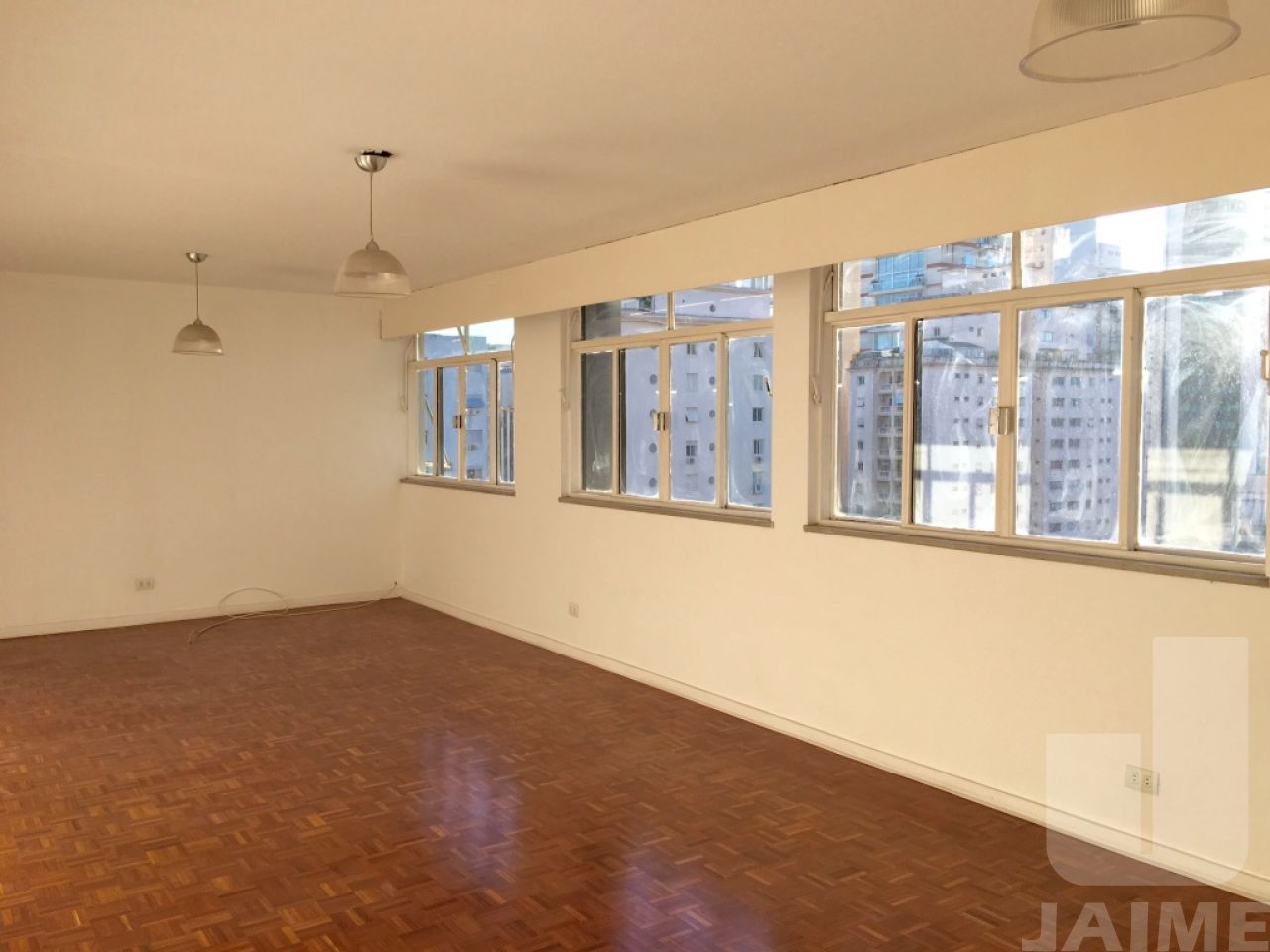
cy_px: 476
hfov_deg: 61.7
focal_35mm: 29
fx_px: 1064
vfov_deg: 48.2
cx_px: 635
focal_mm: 4.15
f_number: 2.2
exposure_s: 1/425
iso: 25
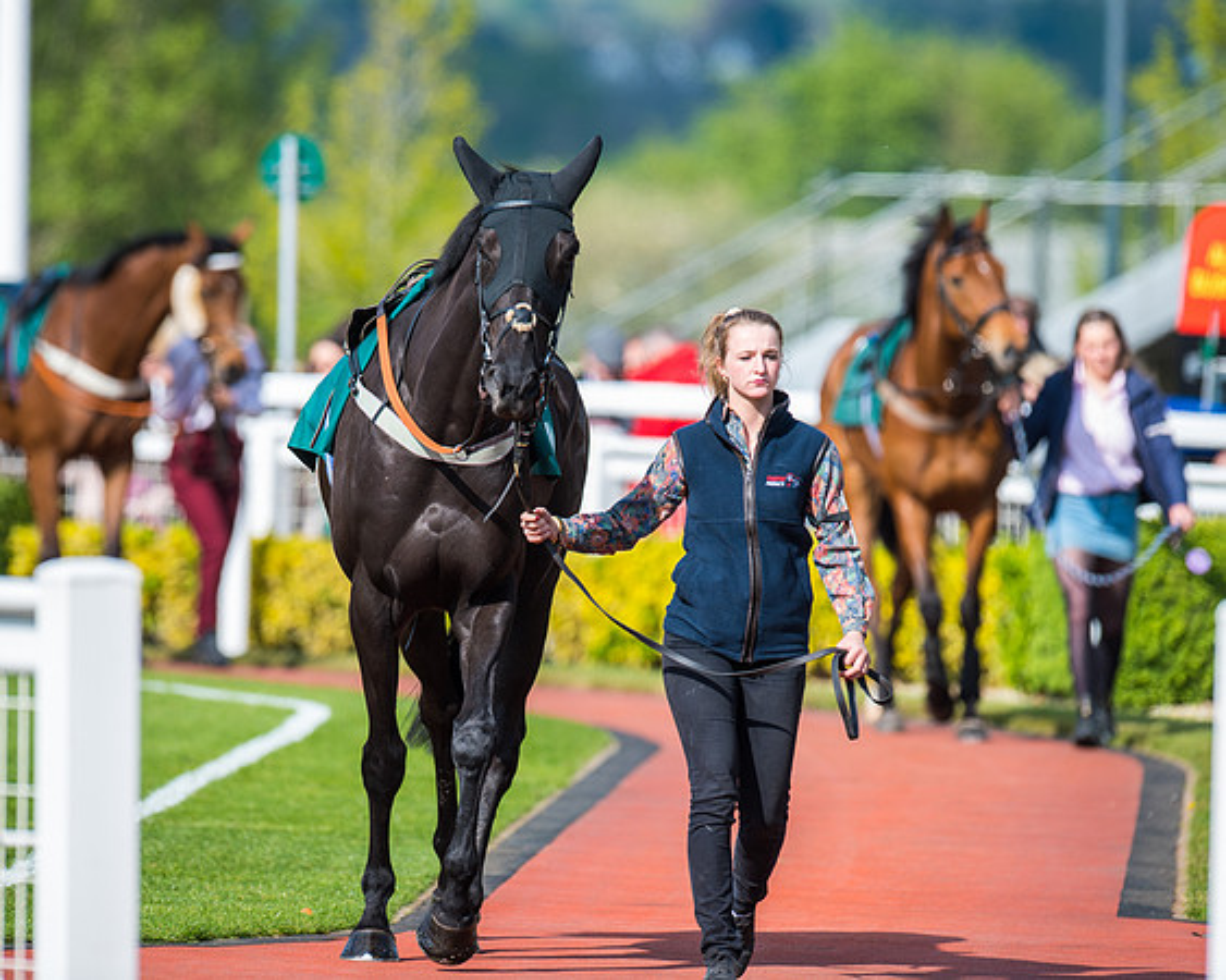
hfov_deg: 4.3
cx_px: 613
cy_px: 490
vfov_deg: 3.4
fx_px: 16360
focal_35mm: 451
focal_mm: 400
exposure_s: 1/1000
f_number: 5
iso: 160
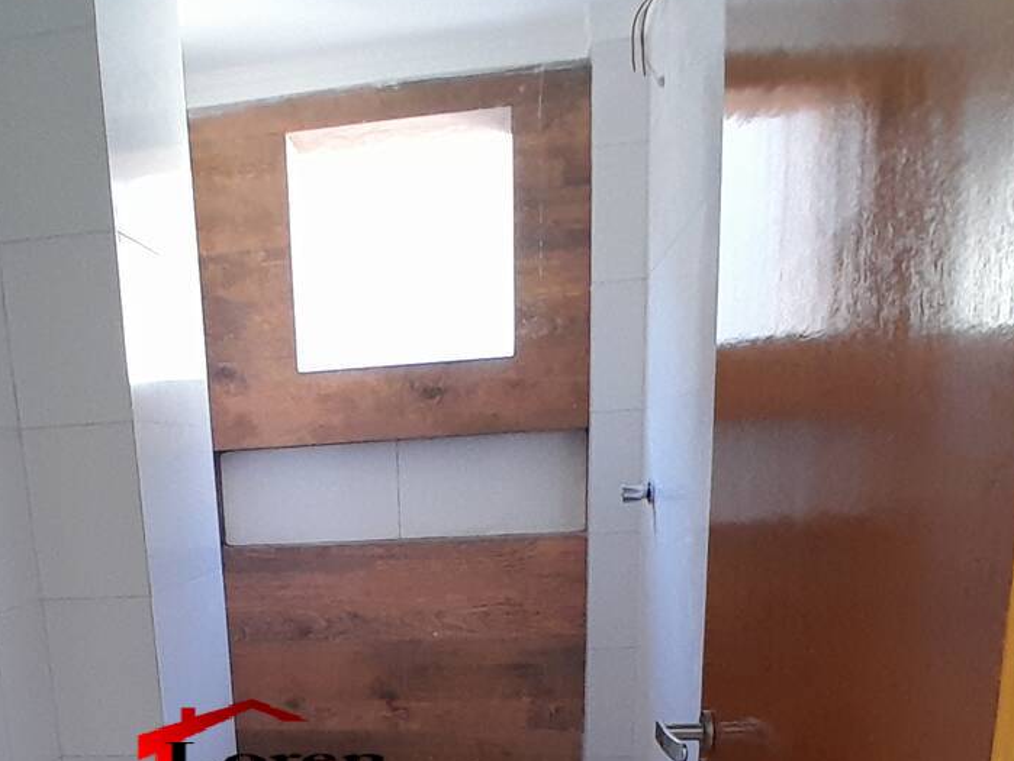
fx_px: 1026
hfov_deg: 51.4
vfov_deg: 36.6
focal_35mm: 35
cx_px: 316
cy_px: 762
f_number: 2.2
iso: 160
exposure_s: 1/30
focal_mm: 1.46
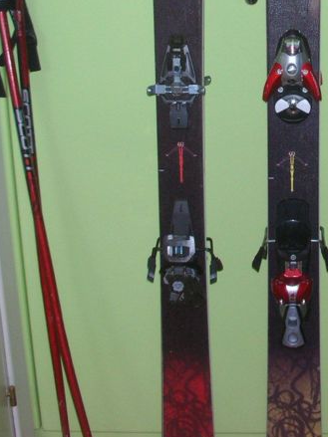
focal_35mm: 85
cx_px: 329
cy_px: 67
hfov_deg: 17.0
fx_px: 1074
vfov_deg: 22.6
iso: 77
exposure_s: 1/60.1
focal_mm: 5.8
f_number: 3
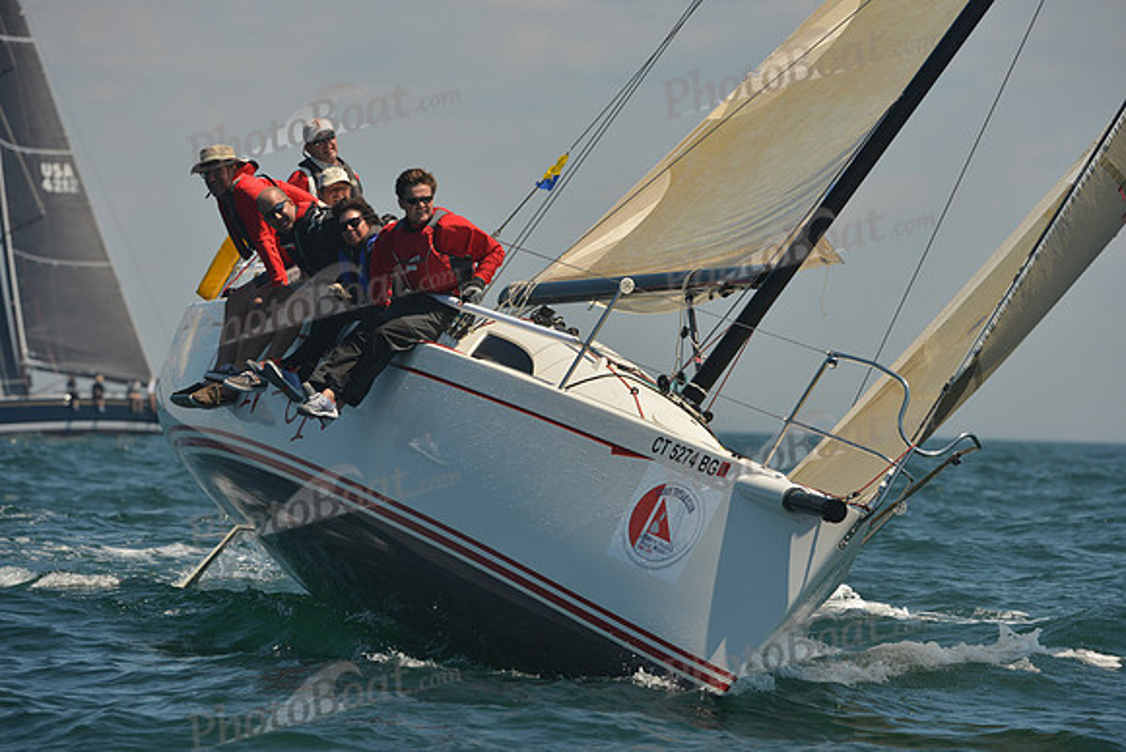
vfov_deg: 4.7
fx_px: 9072
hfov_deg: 7.1
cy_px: 376
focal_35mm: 290
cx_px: 563
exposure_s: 1/1000
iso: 250
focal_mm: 290
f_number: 7.1
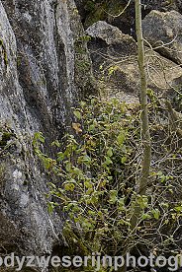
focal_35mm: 260
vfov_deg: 7.7
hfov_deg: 5.3
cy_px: -186
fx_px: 1972
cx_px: 242
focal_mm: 70
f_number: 13
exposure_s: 1/5
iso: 100
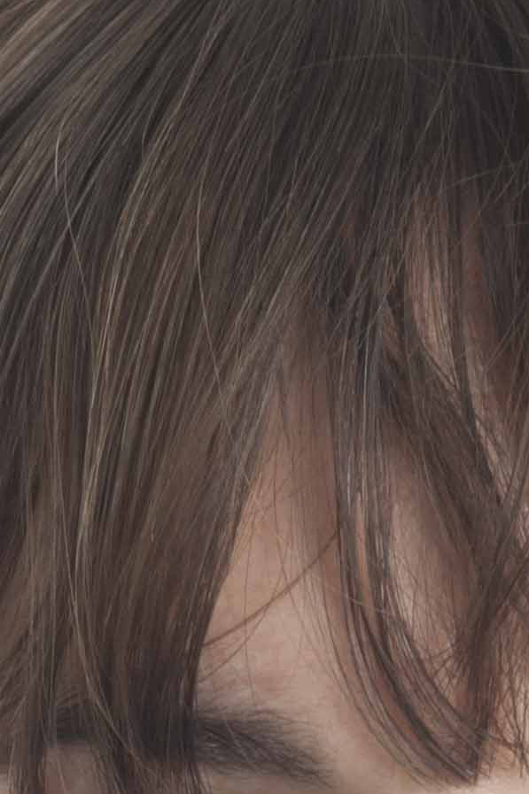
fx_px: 10989
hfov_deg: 2.8
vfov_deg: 4.1
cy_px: 1470
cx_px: 390
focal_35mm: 498
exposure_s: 1/200
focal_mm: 105
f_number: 29
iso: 400
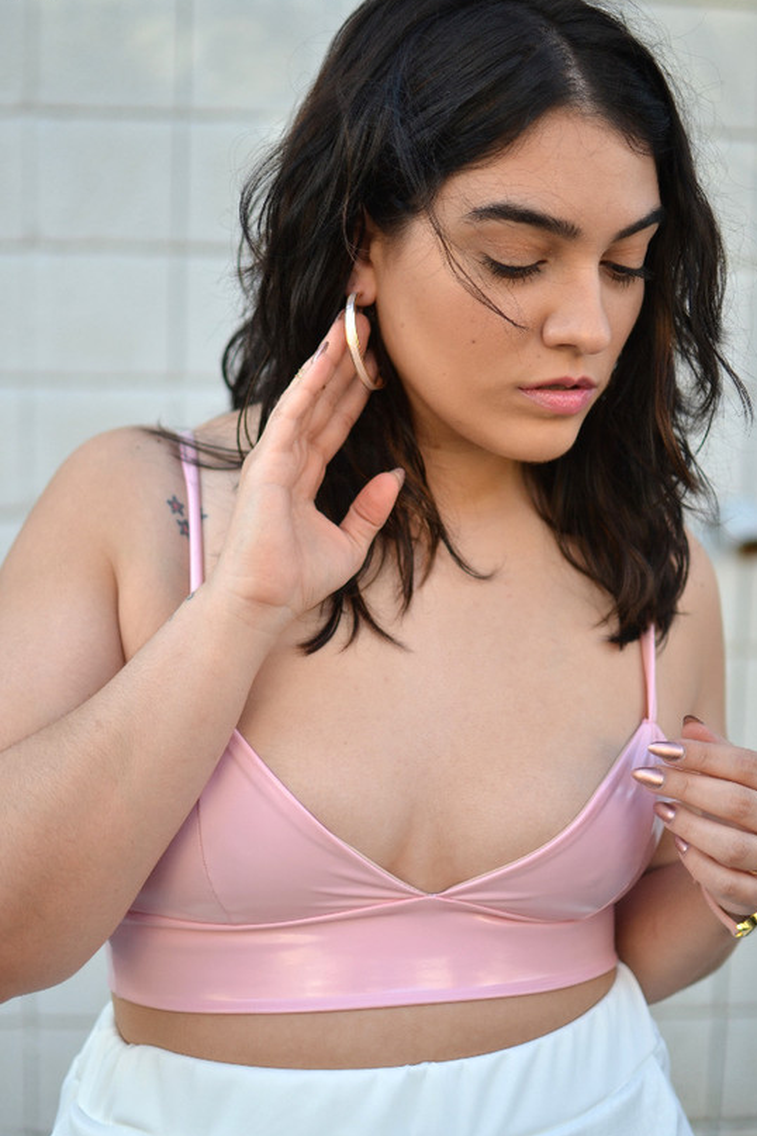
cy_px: 579
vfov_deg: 34.2
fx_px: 1847
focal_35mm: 59
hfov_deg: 23.2
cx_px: 377
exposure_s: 1/640
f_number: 1.8
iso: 200
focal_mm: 35
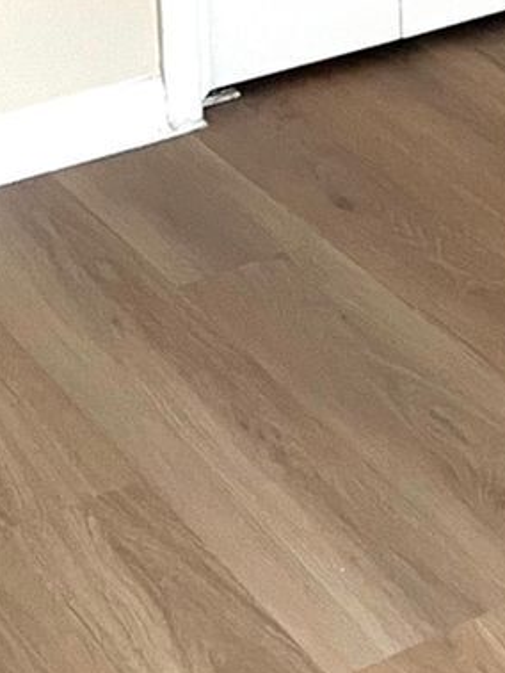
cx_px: 1072
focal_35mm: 132
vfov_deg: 13.3
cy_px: -588
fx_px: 2565
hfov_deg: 10.2
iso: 250
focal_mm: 4.2
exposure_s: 1/60
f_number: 1.6
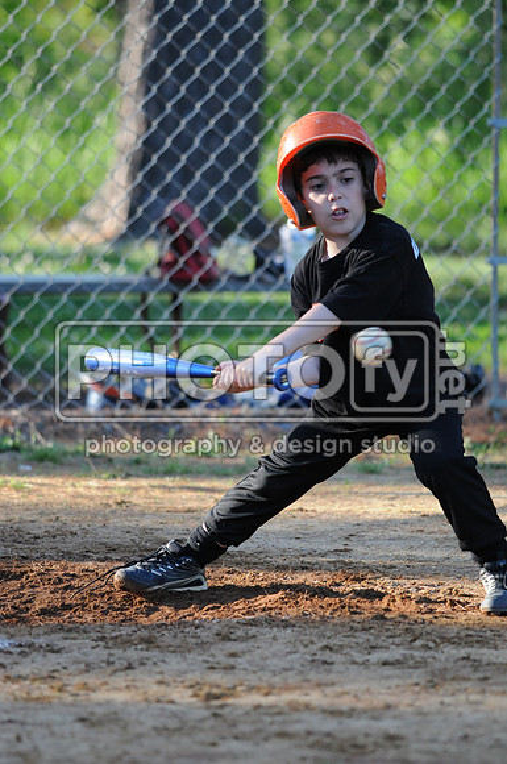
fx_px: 9534
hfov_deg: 3.0
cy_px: 382
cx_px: 254
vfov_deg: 4.6
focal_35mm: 450
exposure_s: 1/1000
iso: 800
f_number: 4
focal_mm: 300
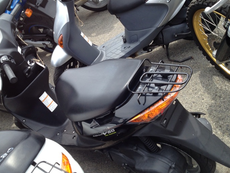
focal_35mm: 41
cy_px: 85
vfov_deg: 35.1
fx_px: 272
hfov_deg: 45.7
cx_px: 101
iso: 50
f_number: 2.4
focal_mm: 4.28
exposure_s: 1/449
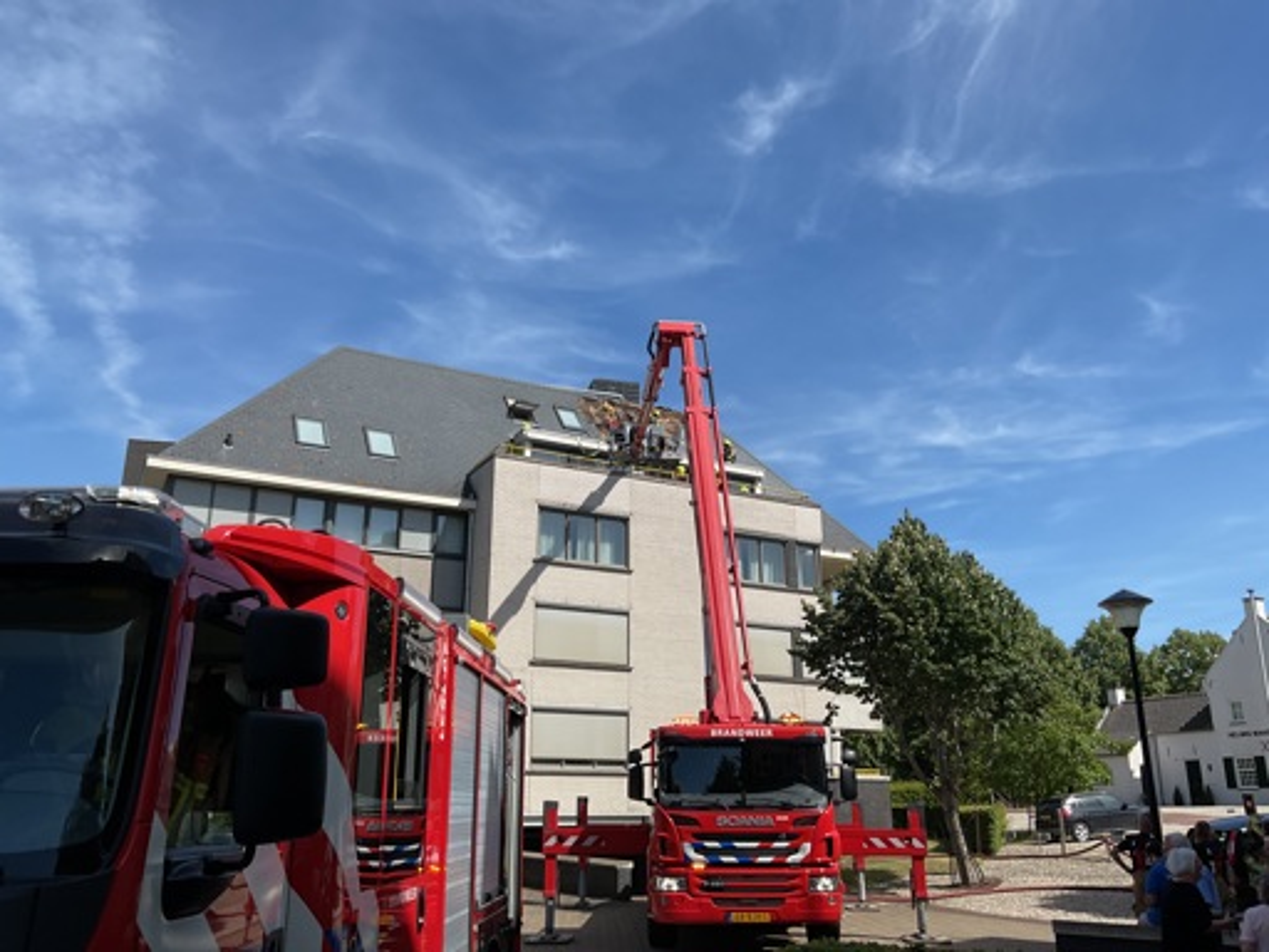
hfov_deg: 61.7
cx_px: 634
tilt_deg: +17.3
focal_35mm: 29
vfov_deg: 48.2
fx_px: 1063
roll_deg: -0.6
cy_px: 476
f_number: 1.8
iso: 16
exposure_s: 1/1786
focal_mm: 3
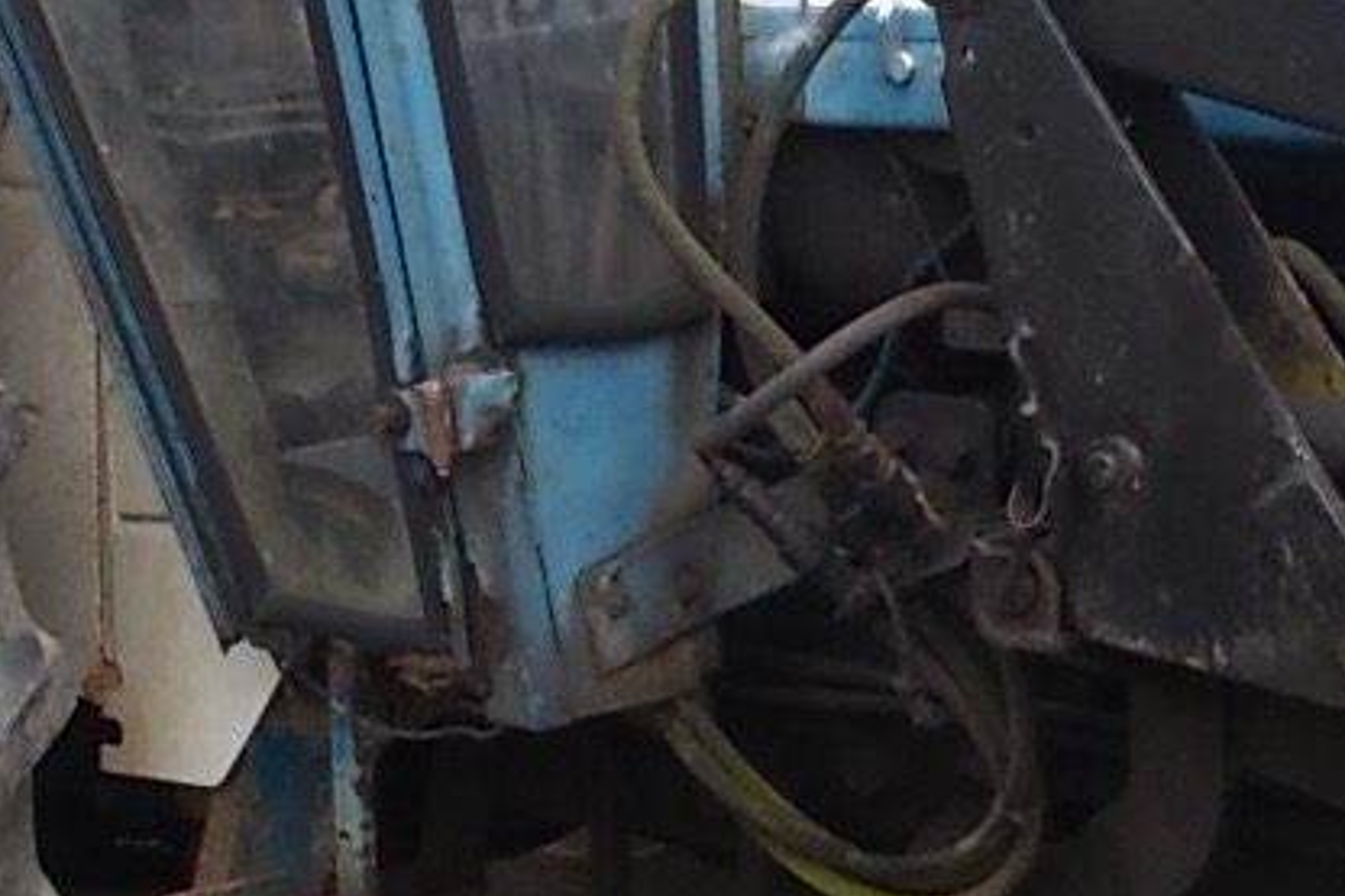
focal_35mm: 104
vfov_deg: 13.1
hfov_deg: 19.5
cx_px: 980
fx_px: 3884
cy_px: 330
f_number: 3.2
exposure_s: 1/320
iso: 80
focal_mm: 4.6
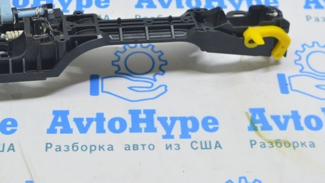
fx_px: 638
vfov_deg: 16.2
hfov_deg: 28.6
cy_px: 33
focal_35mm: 74
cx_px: 145
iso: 400
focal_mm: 32
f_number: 5.6
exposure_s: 1/20
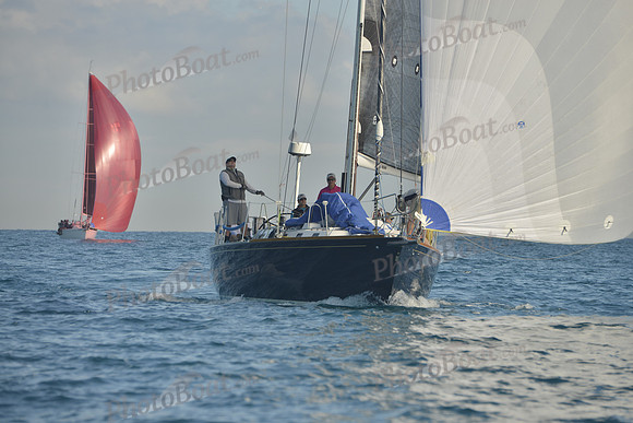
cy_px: 212
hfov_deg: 10.3
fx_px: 3517
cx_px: 316
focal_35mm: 200
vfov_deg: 6.9
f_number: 7.1
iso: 200
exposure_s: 1/640
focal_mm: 200
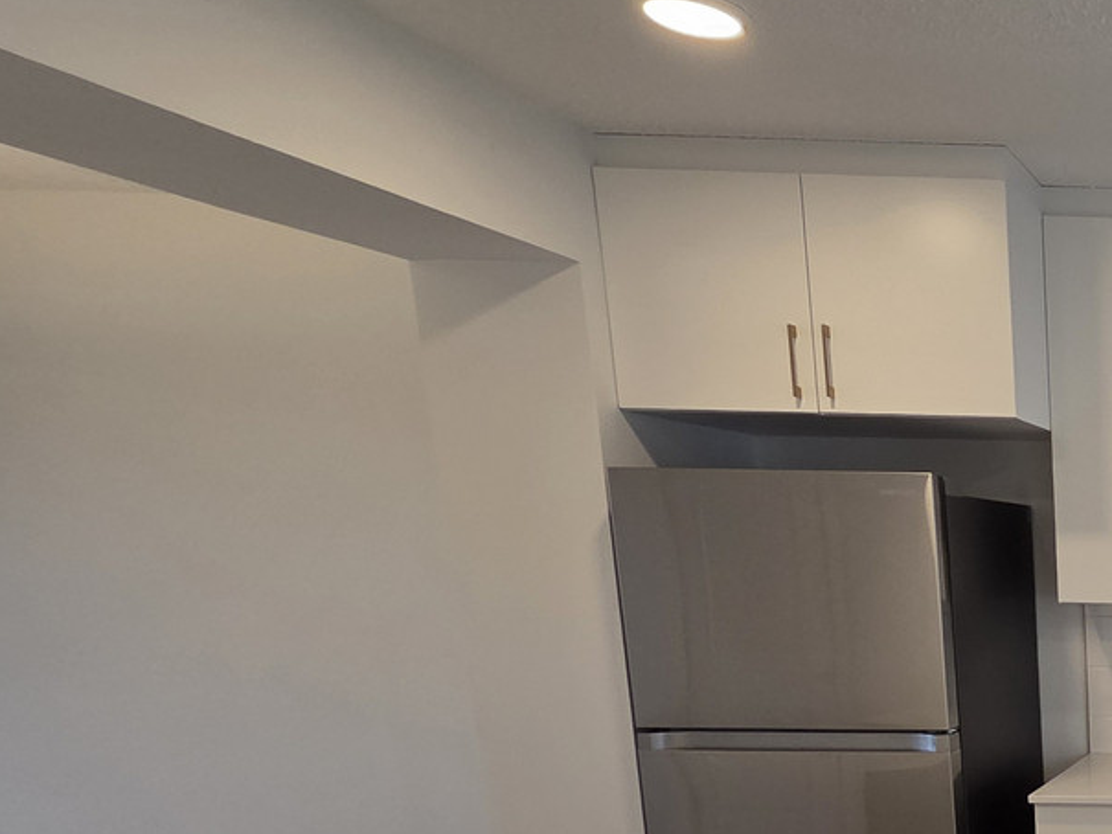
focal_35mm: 33
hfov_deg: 37.5
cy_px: 795
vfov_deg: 39.0
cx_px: 1406
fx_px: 1060
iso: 160
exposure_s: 1/120
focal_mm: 2.2
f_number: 2.2
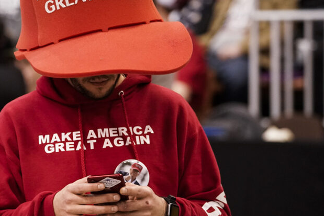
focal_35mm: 331
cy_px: 92
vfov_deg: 4.2
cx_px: 104
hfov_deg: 6.2
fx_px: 2980
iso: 5000
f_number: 5.6
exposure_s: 1/400
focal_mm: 200
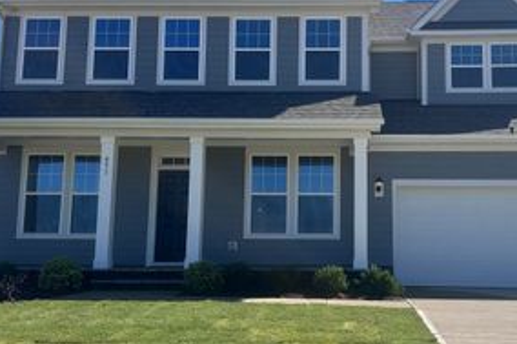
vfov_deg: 30.5
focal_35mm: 44
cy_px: 165
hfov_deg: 44.0
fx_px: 631
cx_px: 333
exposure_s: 1/4545
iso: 80
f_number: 1.78
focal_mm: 6.86
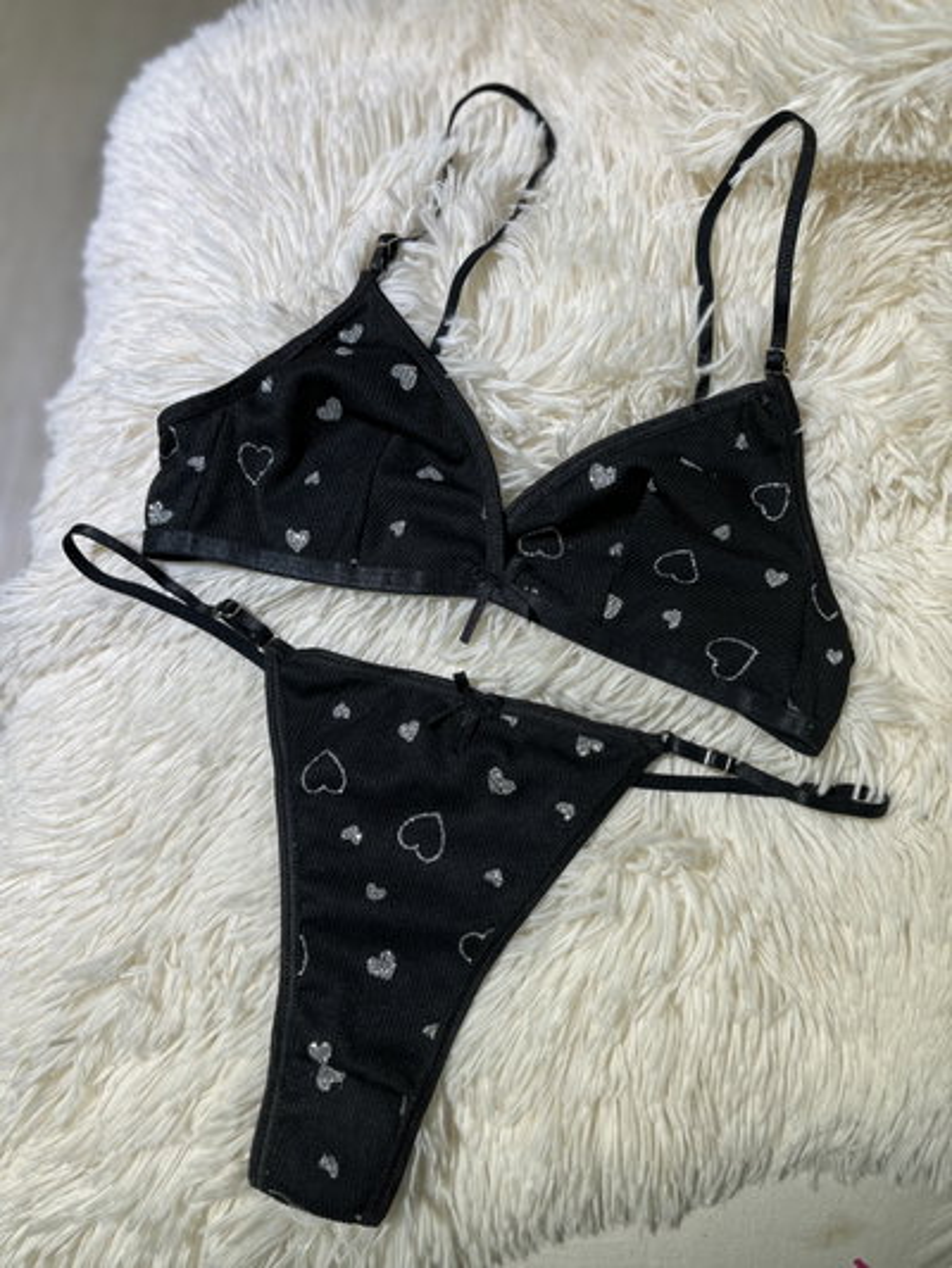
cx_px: 476
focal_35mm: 26
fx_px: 953
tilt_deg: -77.6
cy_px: 634
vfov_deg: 67.3
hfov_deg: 53.1
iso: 32
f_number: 1.6
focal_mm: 5.1
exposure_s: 1/100
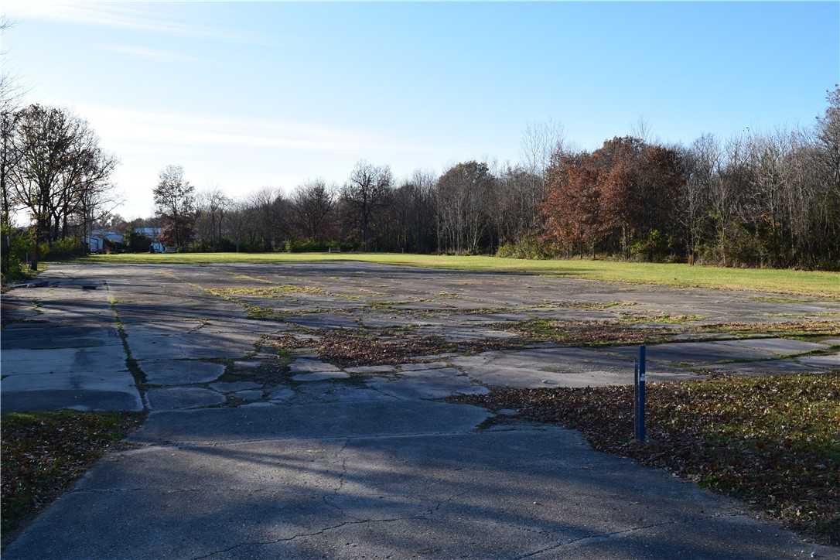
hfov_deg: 53.1
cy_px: 280
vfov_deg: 36.9
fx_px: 840
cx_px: 420
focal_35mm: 36
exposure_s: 1/400
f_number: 11
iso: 400
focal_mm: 24
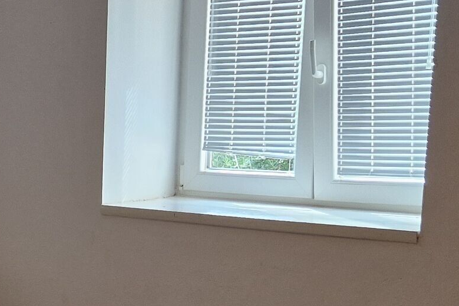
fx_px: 1096
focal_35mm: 86
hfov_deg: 22.2
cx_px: -60
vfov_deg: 15.6
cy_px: 294
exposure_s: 1/100
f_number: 1.8
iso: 64
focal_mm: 5.4
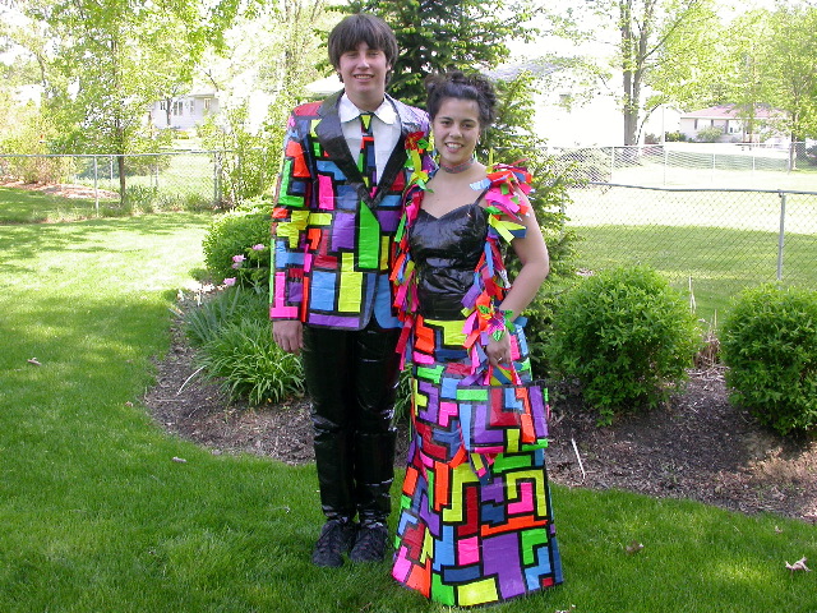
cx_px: 408
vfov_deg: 37.7
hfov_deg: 49.0
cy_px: 306
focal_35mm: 38
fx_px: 897
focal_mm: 7.85
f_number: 4.2
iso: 100
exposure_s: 1/105
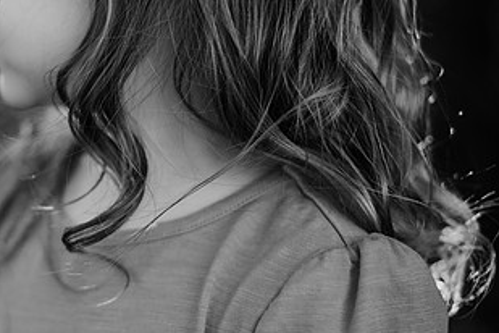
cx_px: 100
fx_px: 1303
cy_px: 132
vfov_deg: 14.5
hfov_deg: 21.4
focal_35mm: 94
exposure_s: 1/1000
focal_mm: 50
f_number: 2
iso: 200
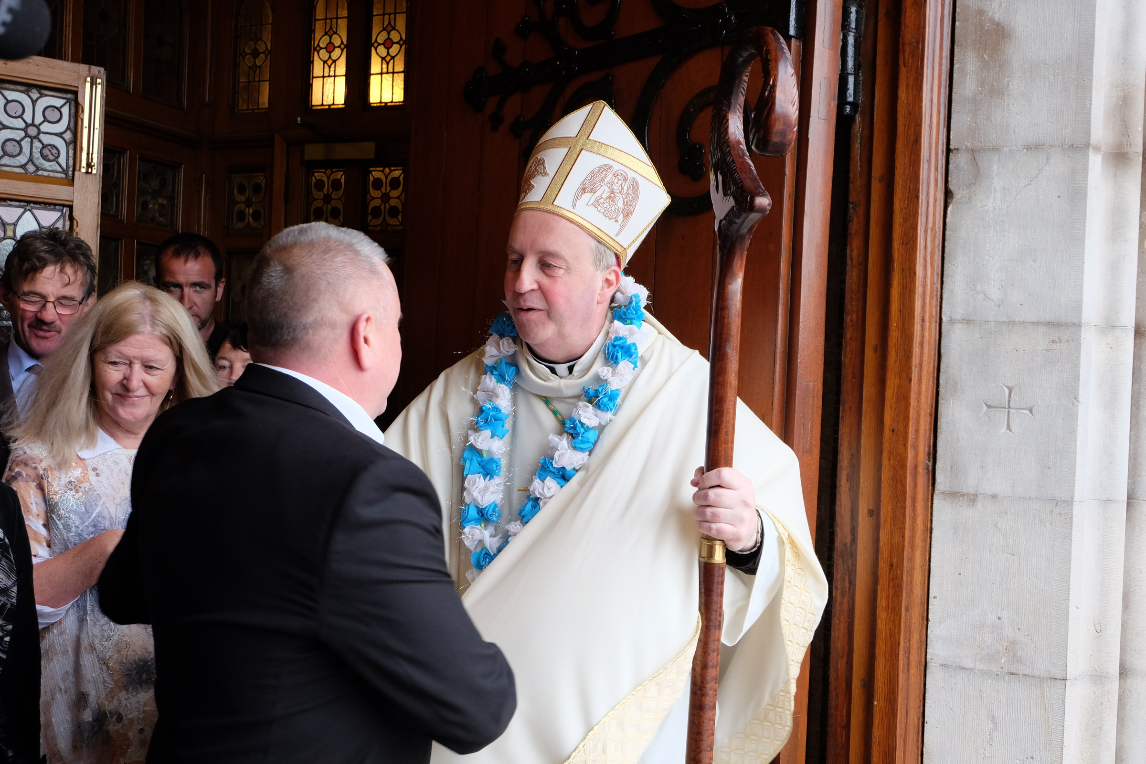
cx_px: 573
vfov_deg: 37.9
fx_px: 1114
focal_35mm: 35
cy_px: 382
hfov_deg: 54.4
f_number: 5
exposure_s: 1/100
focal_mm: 23.2
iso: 1000
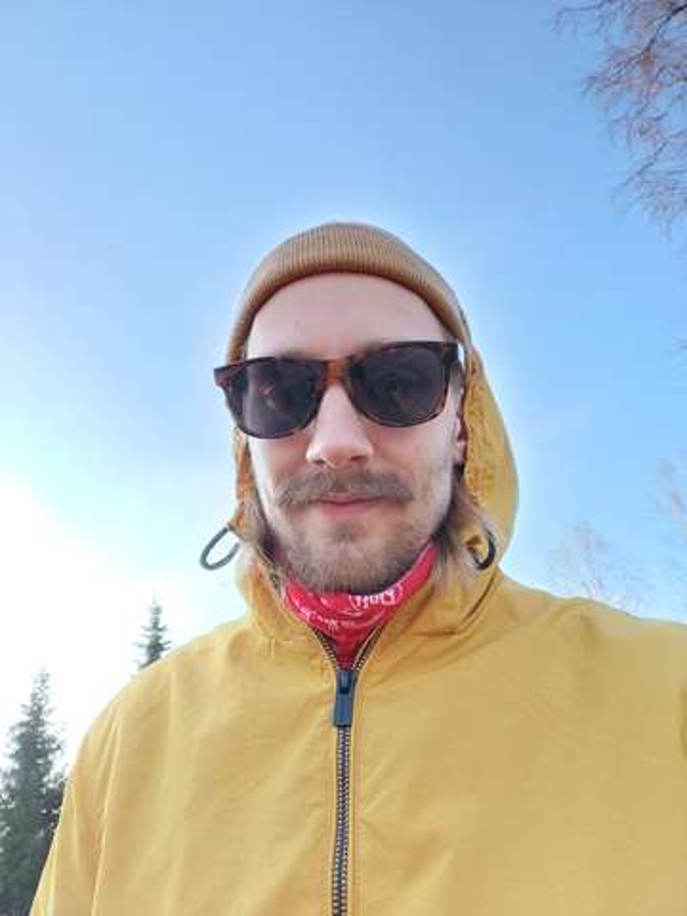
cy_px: 458
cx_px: 344
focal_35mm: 20
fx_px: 529
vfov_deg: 81.7
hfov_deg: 66.0
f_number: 2
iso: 100
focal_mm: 3.45
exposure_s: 1/117
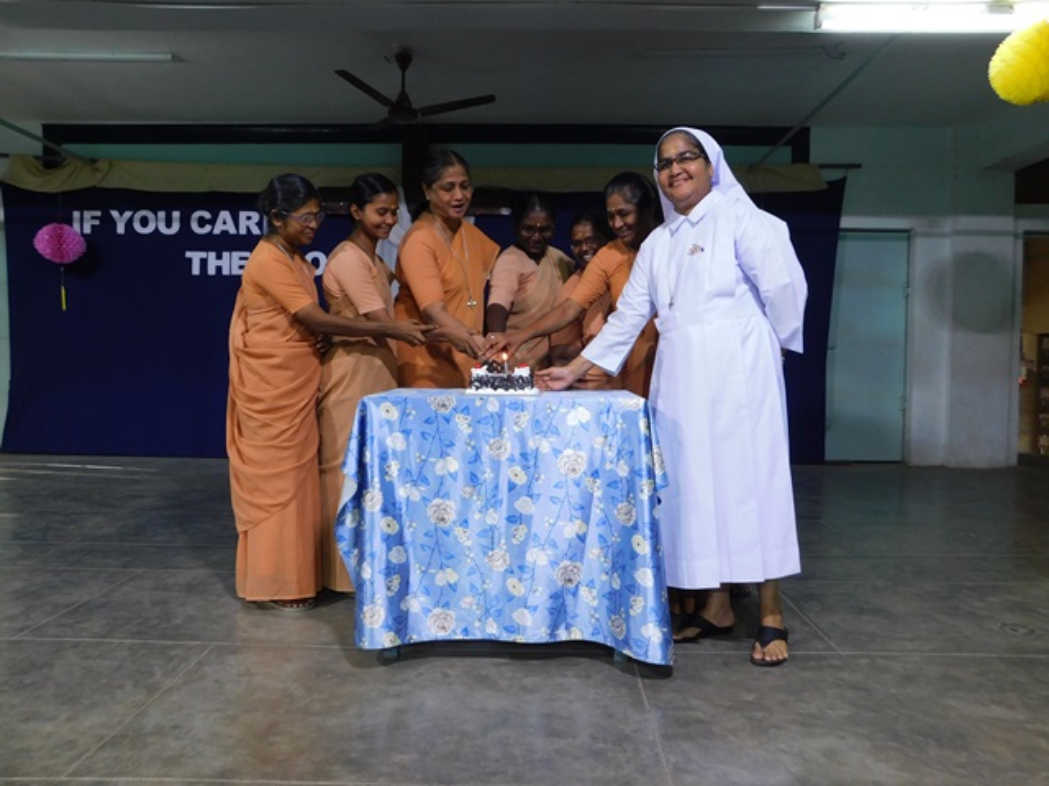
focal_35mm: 23
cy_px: 393
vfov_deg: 58.9
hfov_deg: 73.9
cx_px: 524
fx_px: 697
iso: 140
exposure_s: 1/30
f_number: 3
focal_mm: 4
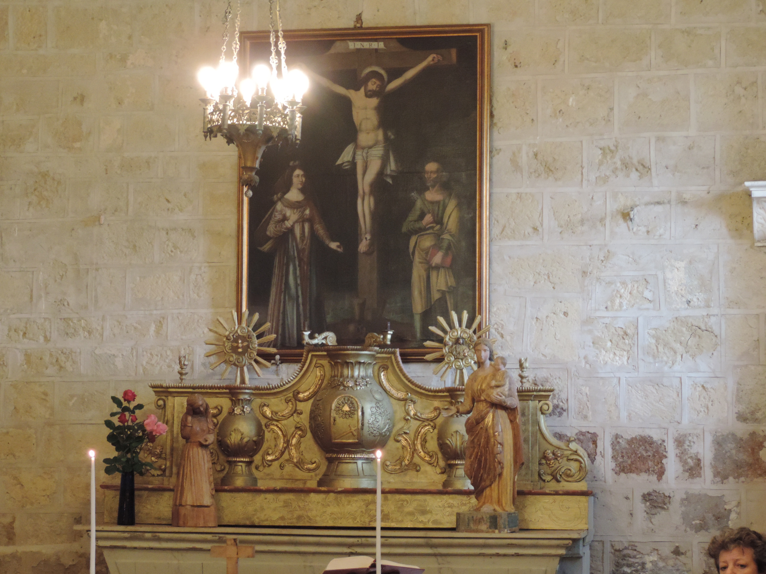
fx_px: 2323
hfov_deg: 18.7
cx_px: 383
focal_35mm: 105
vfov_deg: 14.1
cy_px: 287
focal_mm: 18.7
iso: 800
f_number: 4.2
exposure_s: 1/20
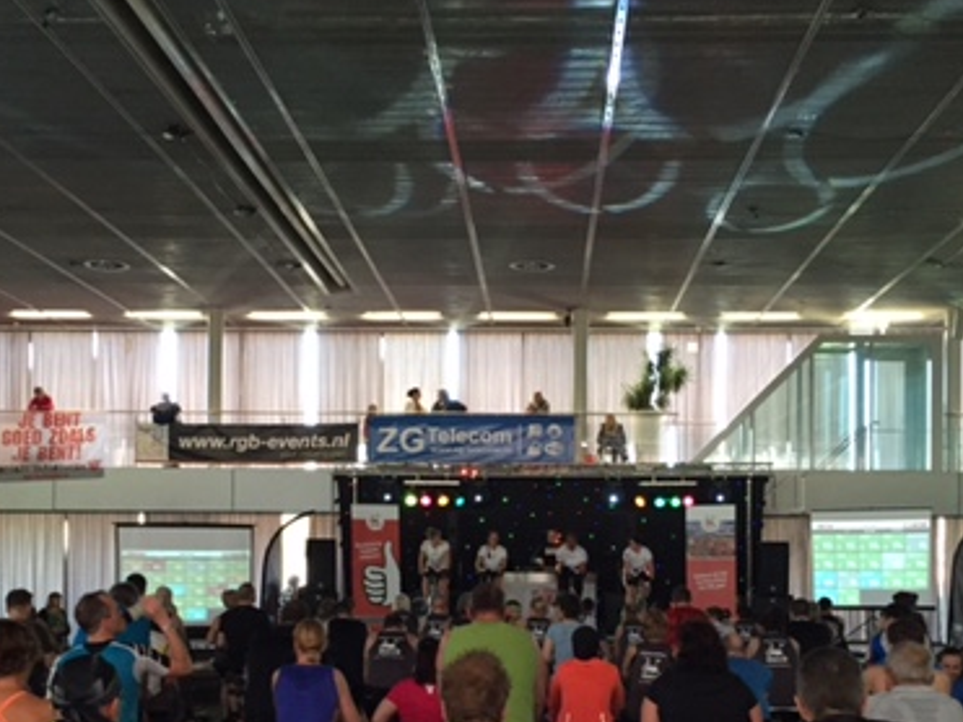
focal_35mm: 50
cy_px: 540
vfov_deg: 28.7
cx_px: 506
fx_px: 1391
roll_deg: -0.6
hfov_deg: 38.2
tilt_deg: +0.1
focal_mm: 4.15
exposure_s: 1/30
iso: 160
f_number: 2.2
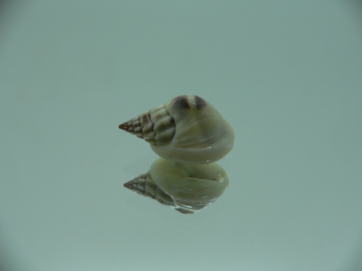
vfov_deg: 40.7
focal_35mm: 35
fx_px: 366
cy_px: 136
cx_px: 181
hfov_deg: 52.6
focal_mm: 4.6
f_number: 2.8
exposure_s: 1/80
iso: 80
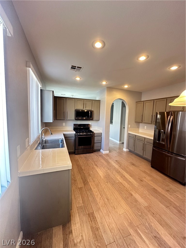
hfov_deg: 85.7
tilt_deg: -5.8
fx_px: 100
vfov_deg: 102.1
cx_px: 93
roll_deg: -2.9
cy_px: 124
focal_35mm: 14
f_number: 2.2
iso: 400
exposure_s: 1/60
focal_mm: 2.22
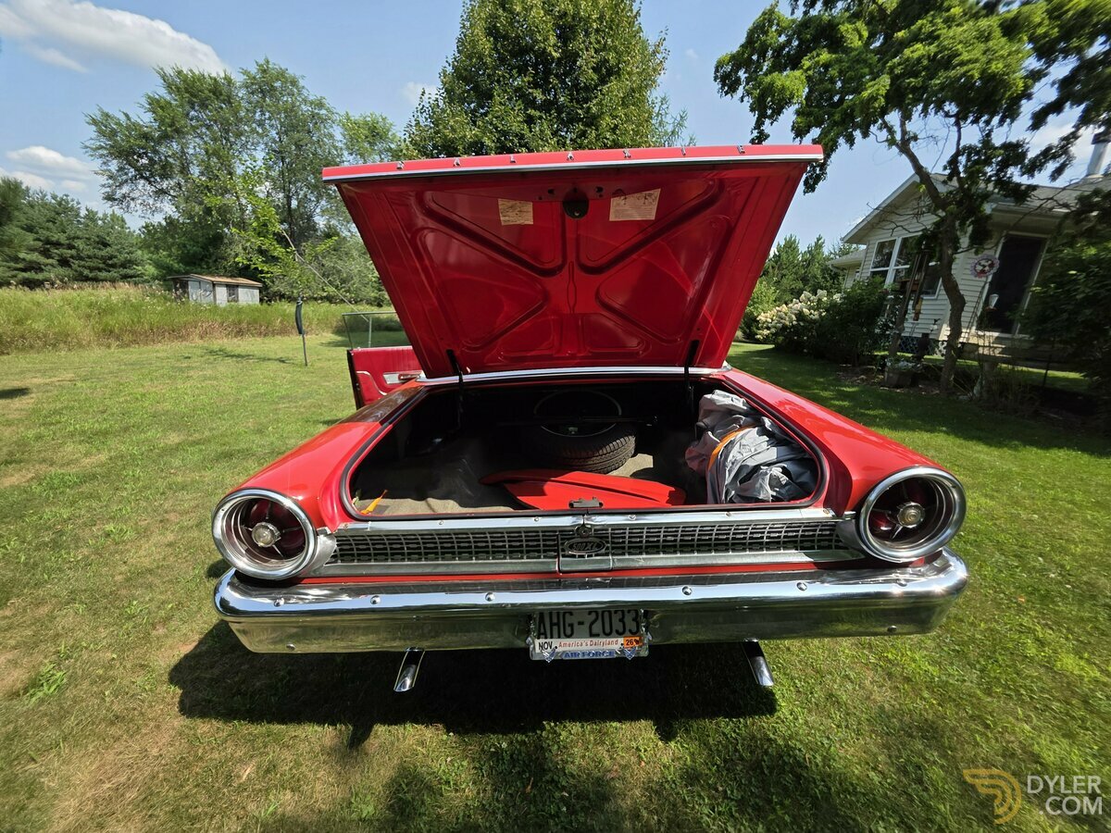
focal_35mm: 13
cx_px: 556
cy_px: 416
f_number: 1.9
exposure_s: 1/1297
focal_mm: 2.2
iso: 40
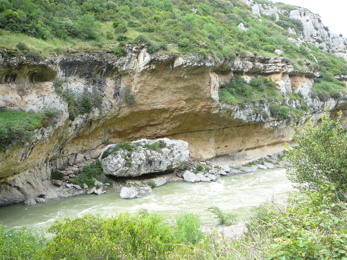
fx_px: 351
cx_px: 174
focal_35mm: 35
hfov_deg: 52.6
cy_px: 130
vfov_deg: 40.7
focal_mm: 5.2
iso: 80
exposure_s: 1/100
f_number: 2.8
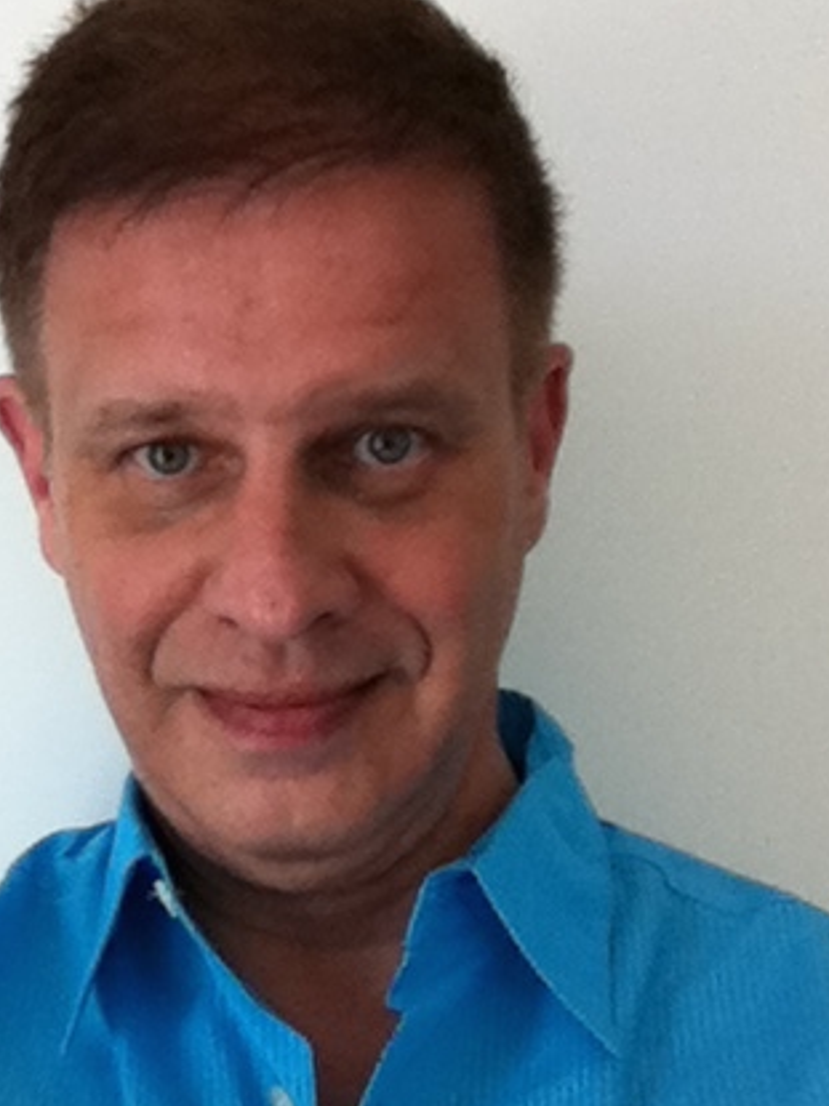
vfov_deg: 35.6
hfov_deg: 26.7
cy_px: 538
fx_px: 1725
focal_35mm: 54
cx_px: 224
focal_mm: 3.85
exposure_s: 1/484
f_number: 2.4
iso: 125
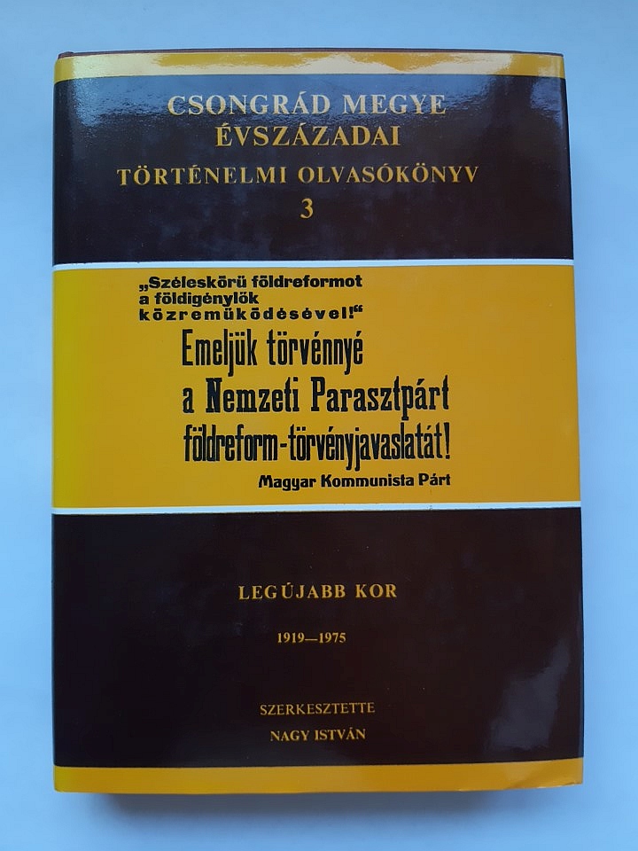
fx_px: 664
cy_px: 426
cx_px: 319
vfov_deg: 65.3
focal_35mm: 27
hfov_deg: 51.4
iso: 100
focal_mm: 3.93
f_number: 1.7
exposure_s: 1/50
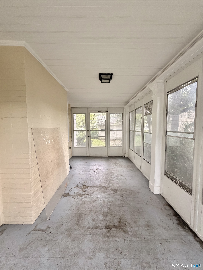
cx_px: 102
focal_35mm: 14
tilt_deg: -4.4
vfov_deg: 102.1
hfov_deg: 85.7
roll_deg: -0.1
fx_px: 109
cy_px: 135
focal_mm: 2.22
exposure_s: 1/121
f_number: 2.2
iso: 250
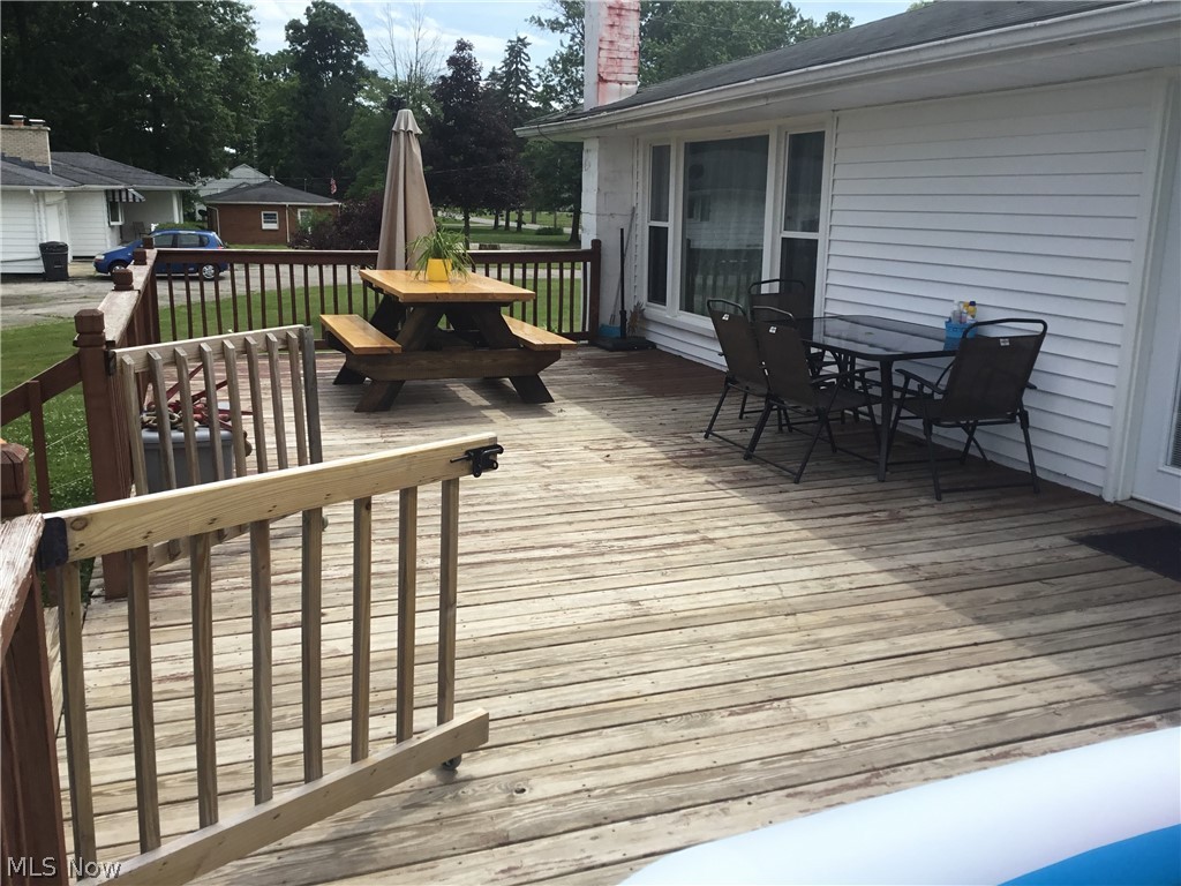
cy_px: 443
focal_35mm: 31
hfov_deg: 58.4
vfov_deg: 45.4
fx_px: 1058
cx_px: 590
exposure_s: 1/1181
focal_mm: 3.3
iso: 25
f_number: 2.4
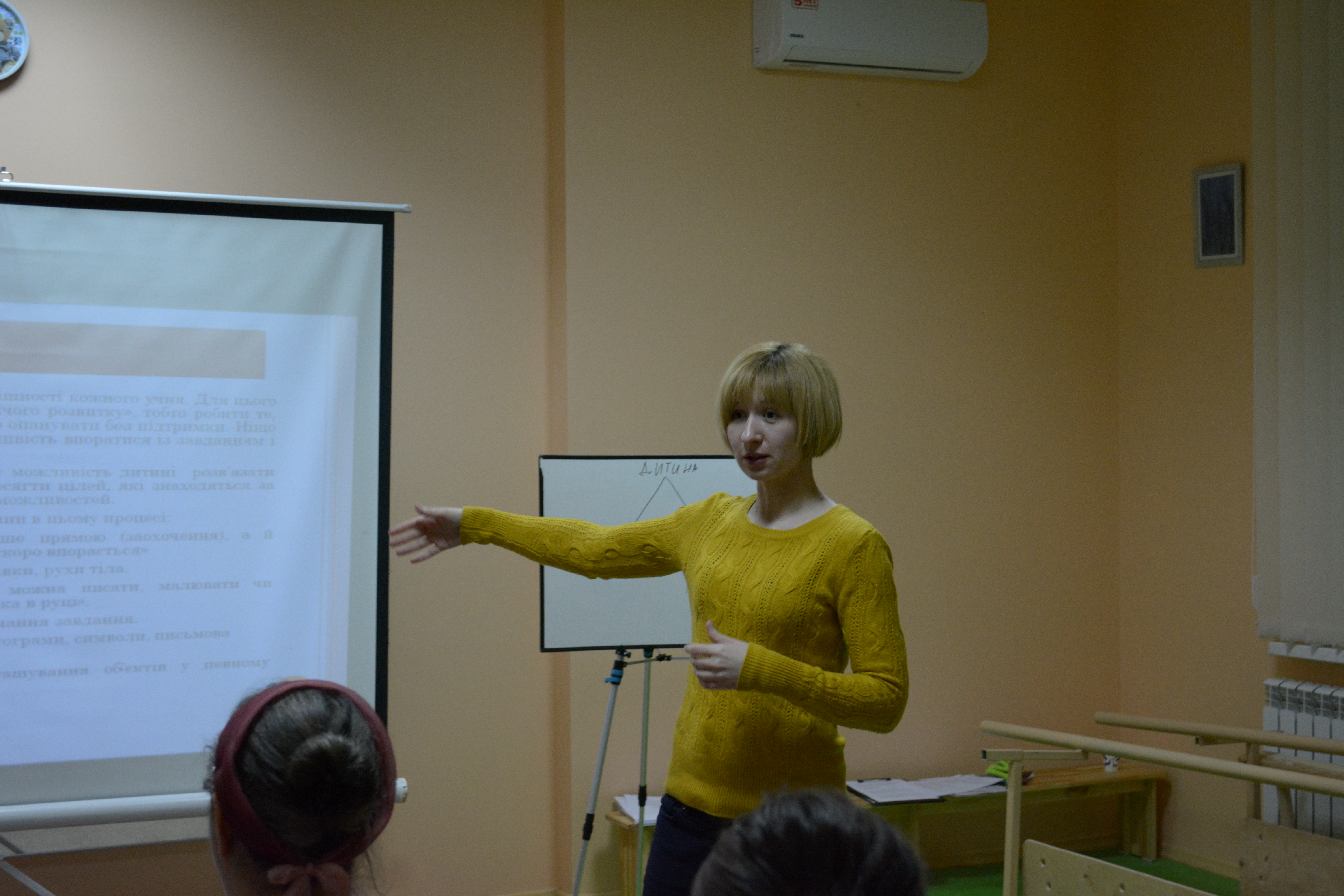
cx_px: 672
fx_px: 2016
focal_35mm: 54
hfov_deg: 36.9
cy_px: 448
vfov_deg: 25.1
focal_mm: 36
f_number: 5
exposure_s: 1/60
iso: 2000
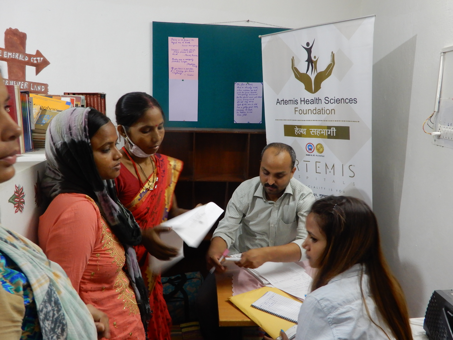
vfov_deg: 46.8
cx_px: 226
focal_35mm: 30
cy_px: 170
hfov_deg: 60.0
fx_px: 393
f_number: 3.5
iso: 400
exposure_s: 1/15
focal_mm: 5.4
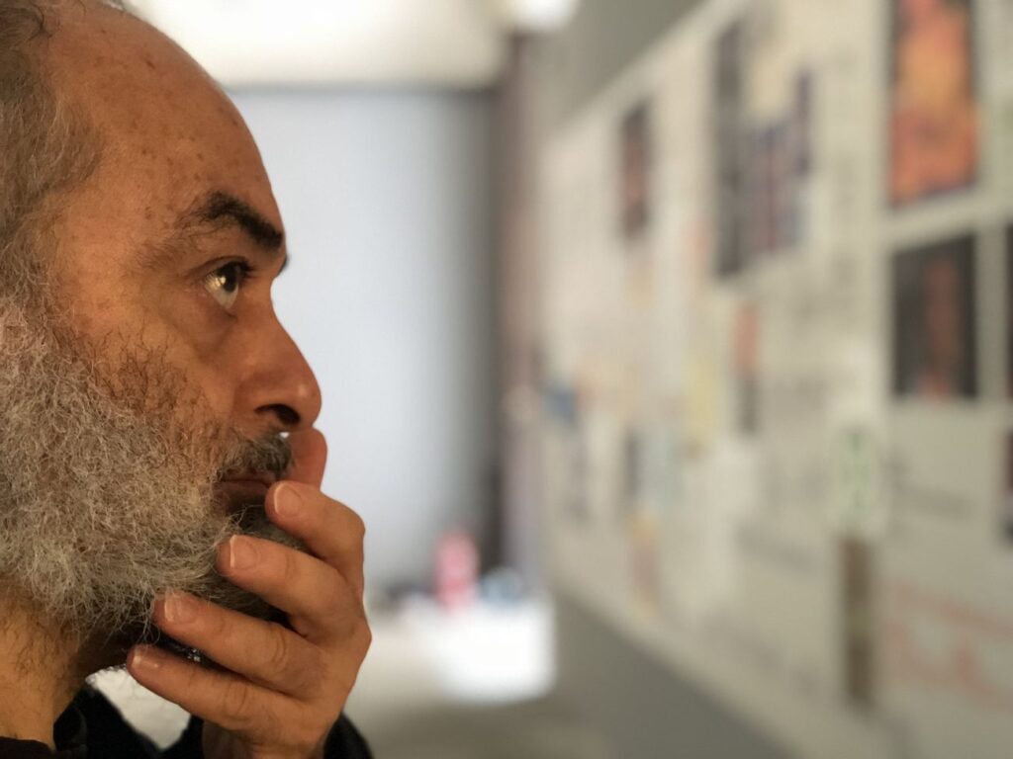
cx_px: 506
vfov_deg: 25.7
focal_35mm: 57
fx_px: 1668
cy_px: 380
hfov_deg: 33.8
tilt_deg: -0.3
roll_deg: +0.2
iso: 1250
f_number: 2.8
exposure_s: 1/50
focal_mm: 6.6
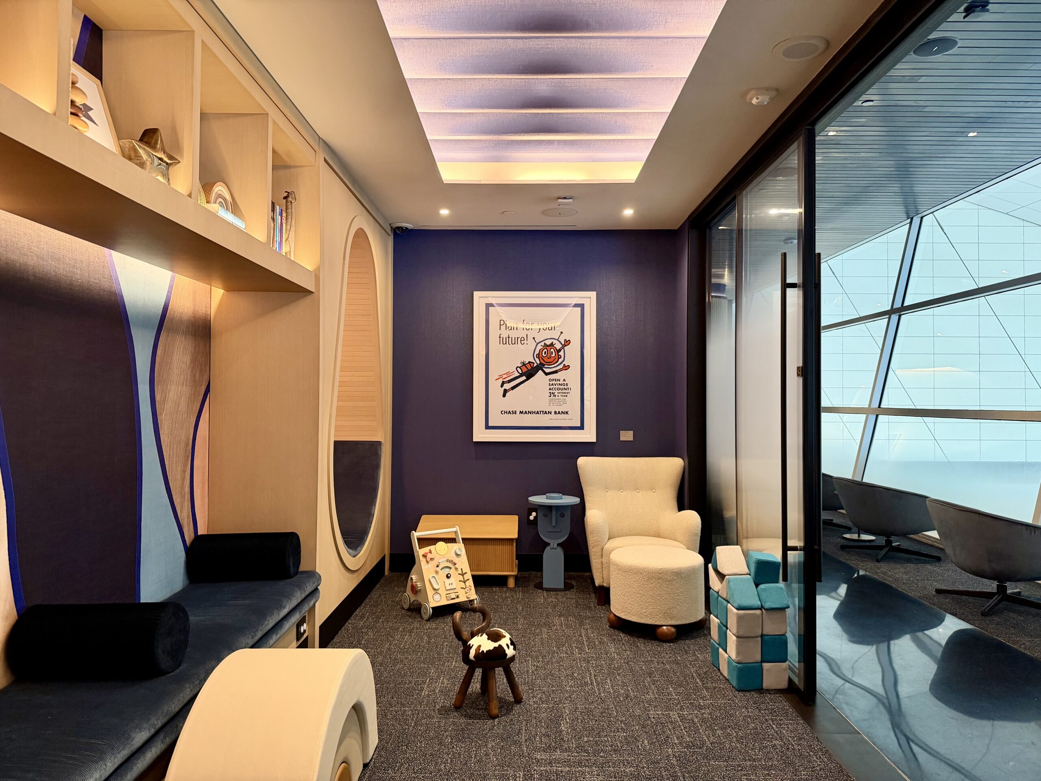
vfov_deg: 56.8
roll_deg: -0.2
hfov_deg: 71.6
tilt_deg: +1.3
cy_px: 390
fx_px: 722
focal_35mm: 24
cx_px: 520
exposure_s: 1/59
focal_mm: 6.76
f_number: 1.78
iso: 320
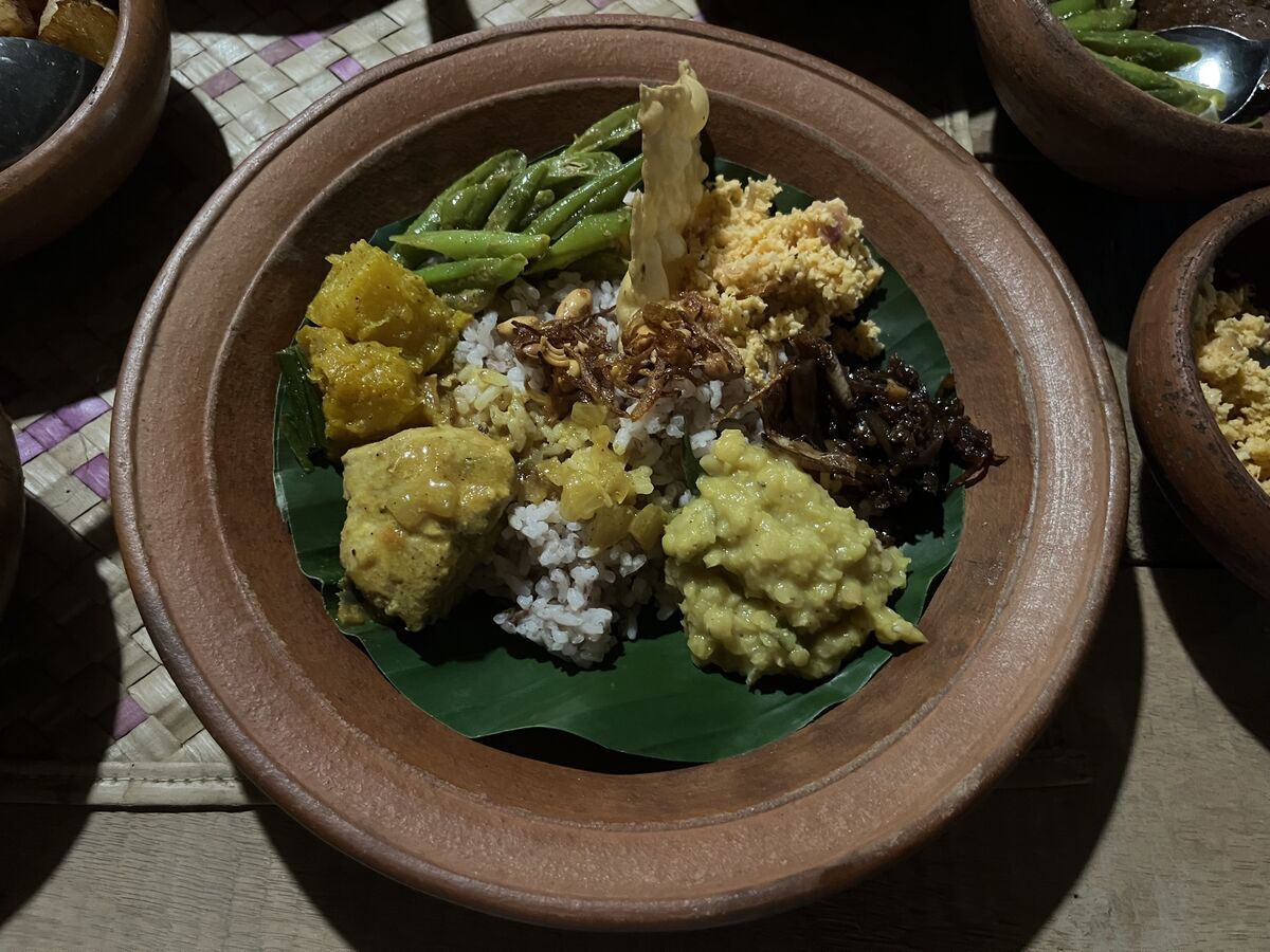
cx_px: 635
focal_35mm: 26
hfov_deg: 67.3
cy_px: 476
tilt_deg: -68.0
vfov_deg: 53.1
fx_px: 954
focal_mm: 5.1
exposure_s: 1/25
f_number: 1.6
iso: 800
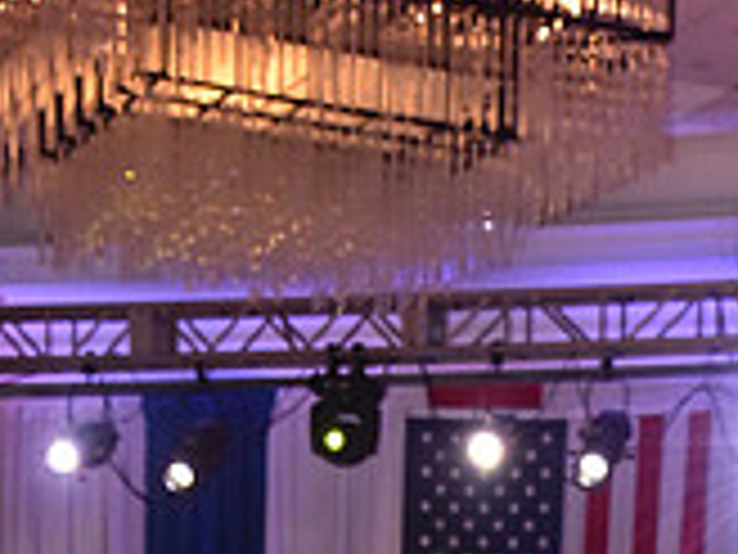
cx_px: 713
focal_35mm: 170
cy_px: 1212
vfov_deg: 8.2
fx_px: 3624
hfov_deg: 11.5
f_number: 6.3
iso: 2500
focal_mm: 50
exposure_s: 1/320
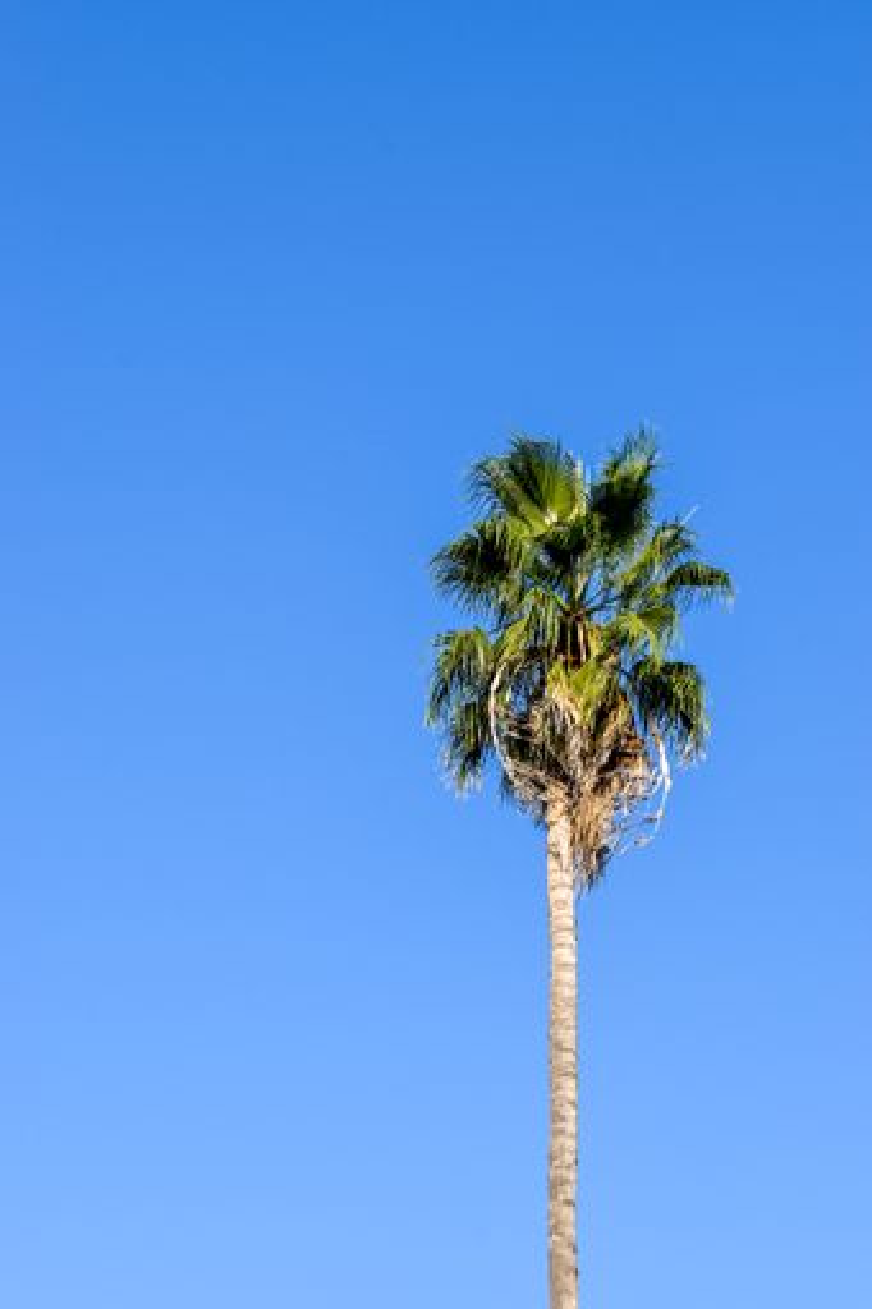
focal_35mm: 105
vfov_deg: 19.5
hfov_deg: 13.0
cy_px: 654
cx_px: 436
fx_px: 3817
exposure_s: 1/400
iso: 200
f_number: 10
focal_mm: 70
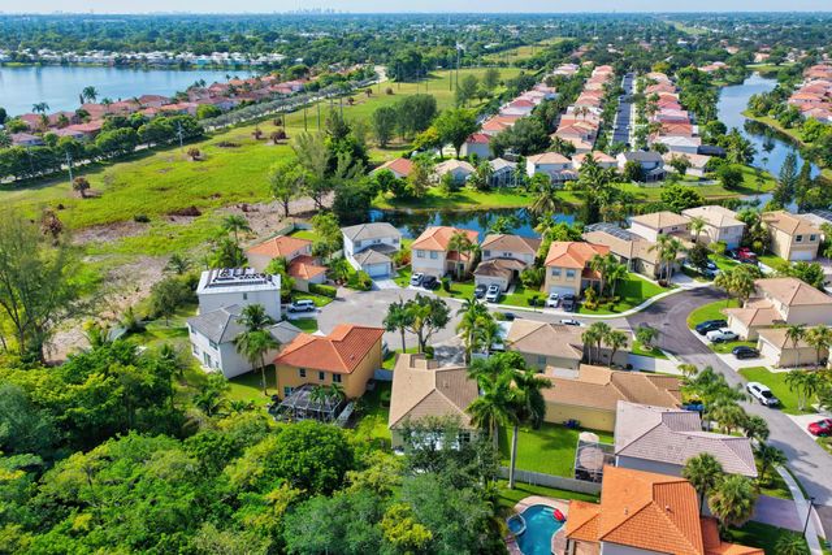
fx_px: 647
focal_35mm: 28
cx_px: 416
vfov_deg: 46.4
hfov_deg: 65.5
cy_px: 278
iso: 100
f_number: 2.8
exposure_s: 1/500
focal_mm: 14.45
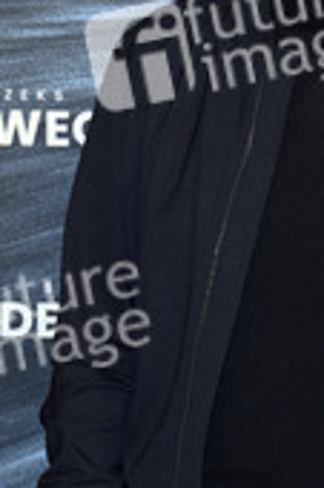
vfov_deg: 8.9
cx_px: 315
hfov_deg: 5.9
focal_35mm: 231
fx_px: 3125
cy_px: 187
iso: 1600
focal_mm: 98
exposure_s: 1/250
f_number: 6.3
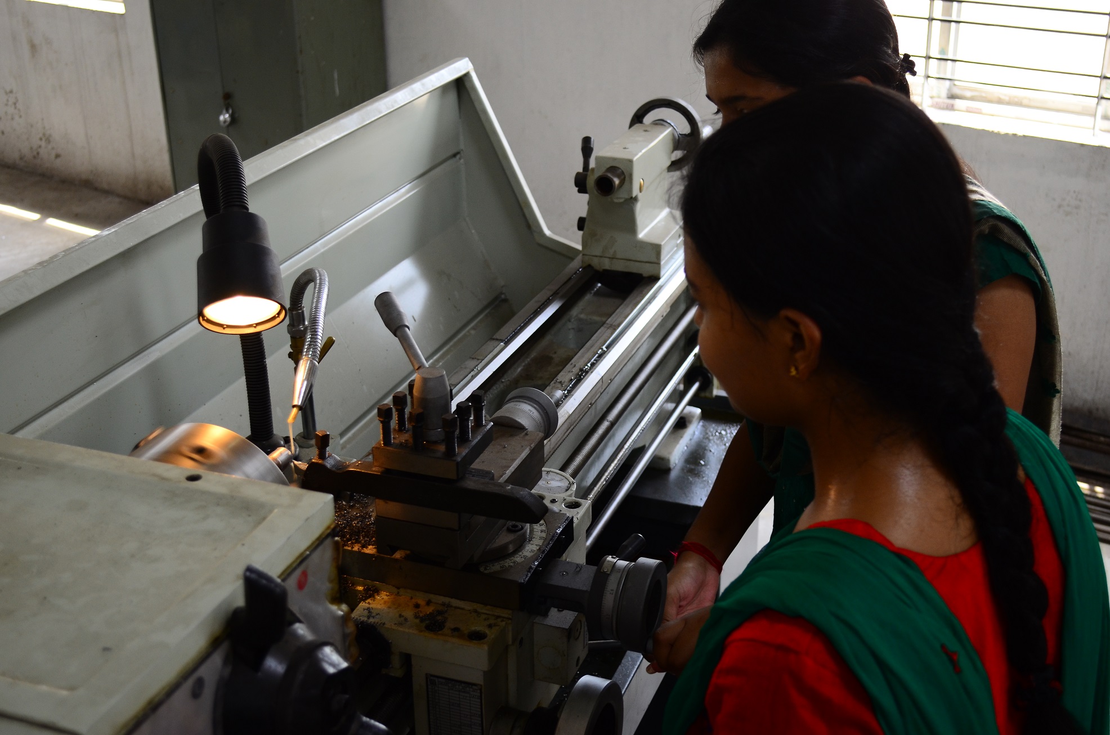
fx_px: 1477
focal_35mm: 48
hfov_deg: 41.2
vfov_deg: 28.0
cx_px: 555
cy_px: 368
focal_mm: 32
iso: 400
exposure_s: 1/60
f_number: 4.8
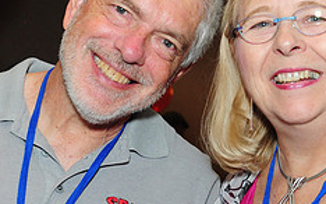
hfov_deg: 17.2
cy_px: 147
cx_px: 215
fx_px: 1075
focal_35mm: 121
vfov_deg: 10.8
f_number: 5
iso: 500
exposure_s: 1/60
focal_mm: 32
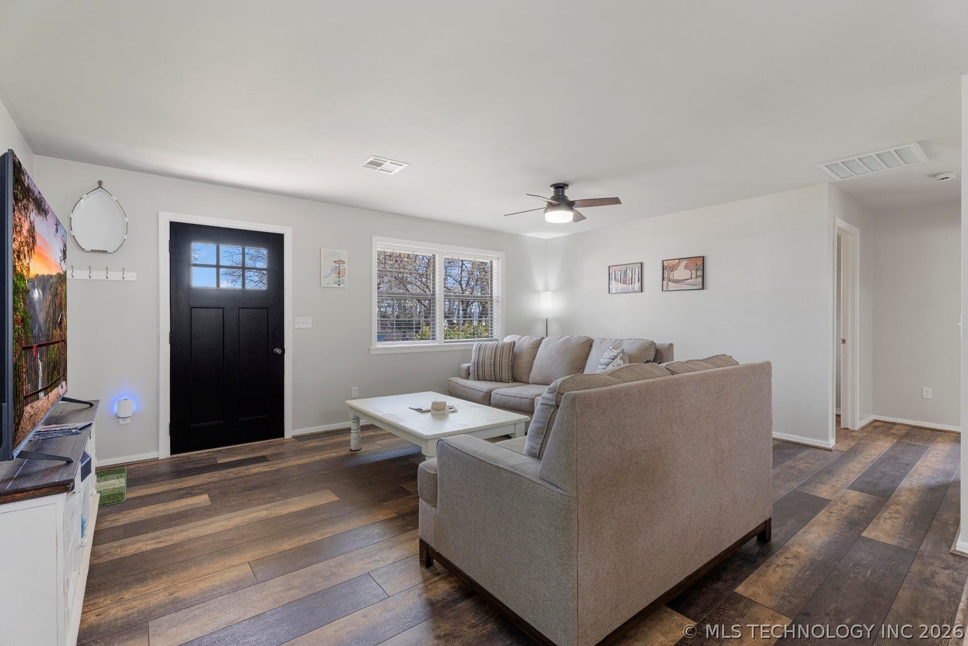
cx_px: 484
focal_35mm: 16
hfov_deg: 96.7
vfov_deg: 73.7
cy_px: 323
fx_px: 430
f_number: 8
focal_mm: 16
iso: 200
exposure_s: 1/2.5
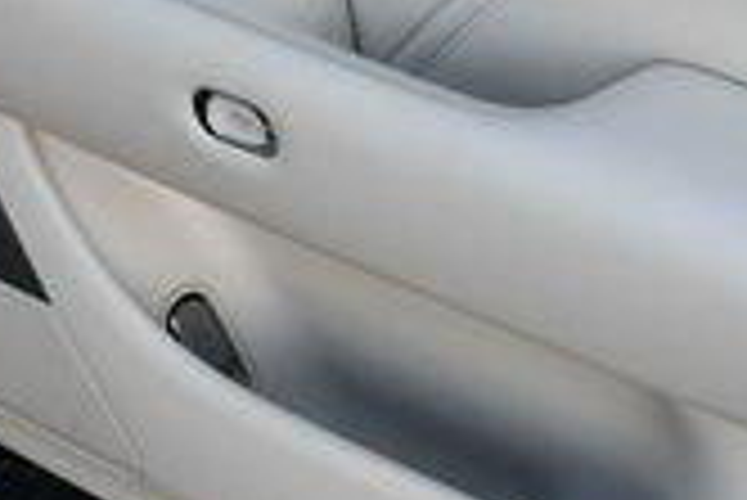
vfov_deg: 9.9
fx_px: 2887
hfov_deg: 14.7
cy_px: 86
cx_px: 580
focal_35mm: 139
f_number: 5.6
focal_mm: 18
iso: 220
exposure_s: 1/250
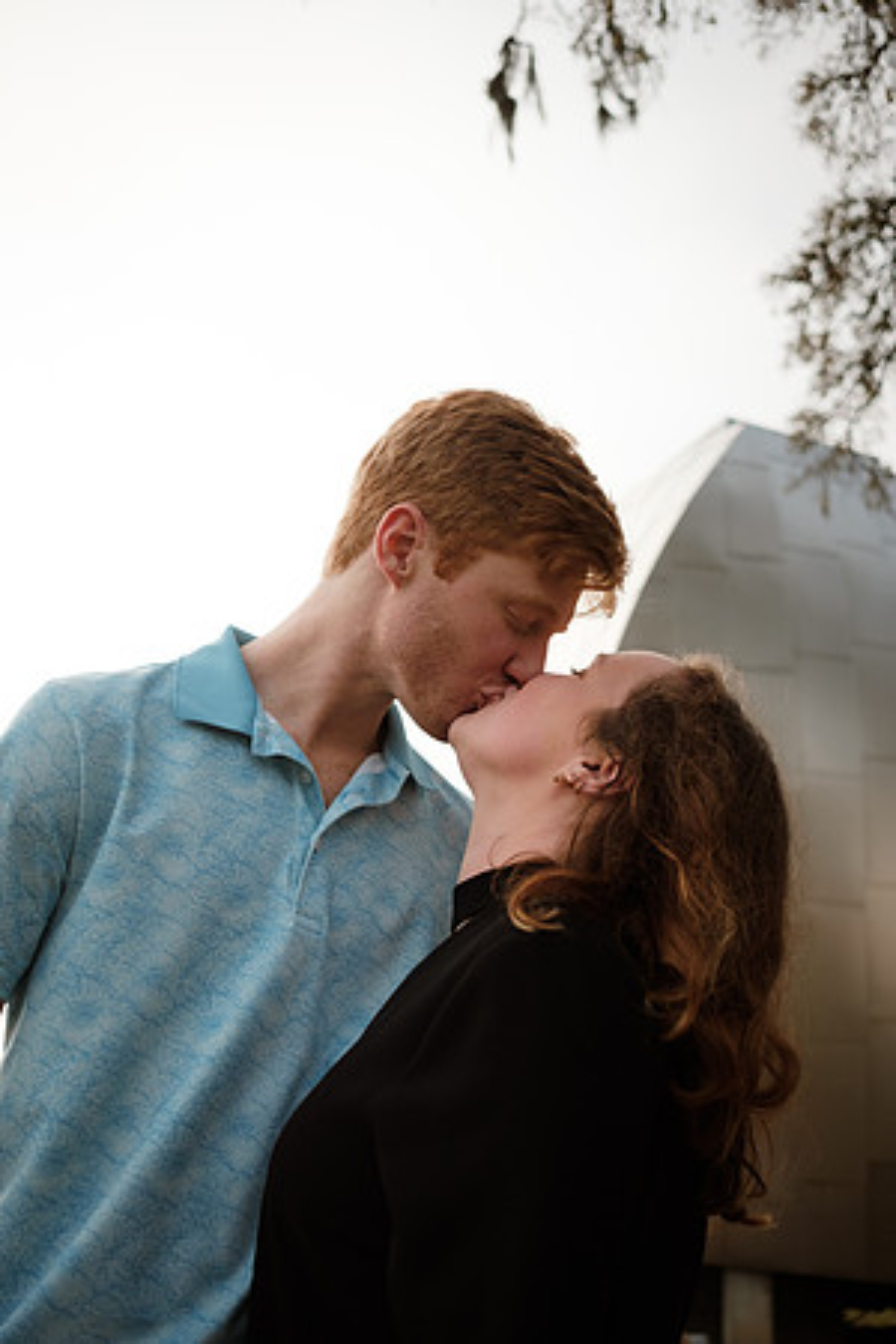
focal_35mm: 35
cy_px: 672
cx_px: 448
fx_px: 1307
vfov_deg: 54.4
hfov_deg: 37.9
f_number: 2.5
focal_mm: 23
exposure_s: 1/4000
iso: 400
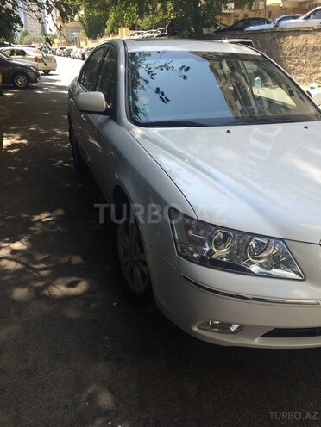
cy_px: 214
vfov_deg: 61.7
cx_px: 160
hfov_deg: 48.2
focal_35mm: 29
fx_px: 359
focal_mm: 4.15
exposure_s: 1/436
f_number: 2.2
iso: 32
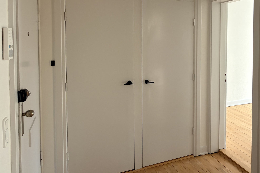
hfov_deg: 62.4
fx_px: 209
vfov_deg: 43.8
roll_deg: +0.1
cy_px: 47
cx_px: 169
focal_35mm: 29
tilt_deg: -2.2
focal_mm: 2.22
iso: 50
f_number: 2.2
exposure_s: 1/58
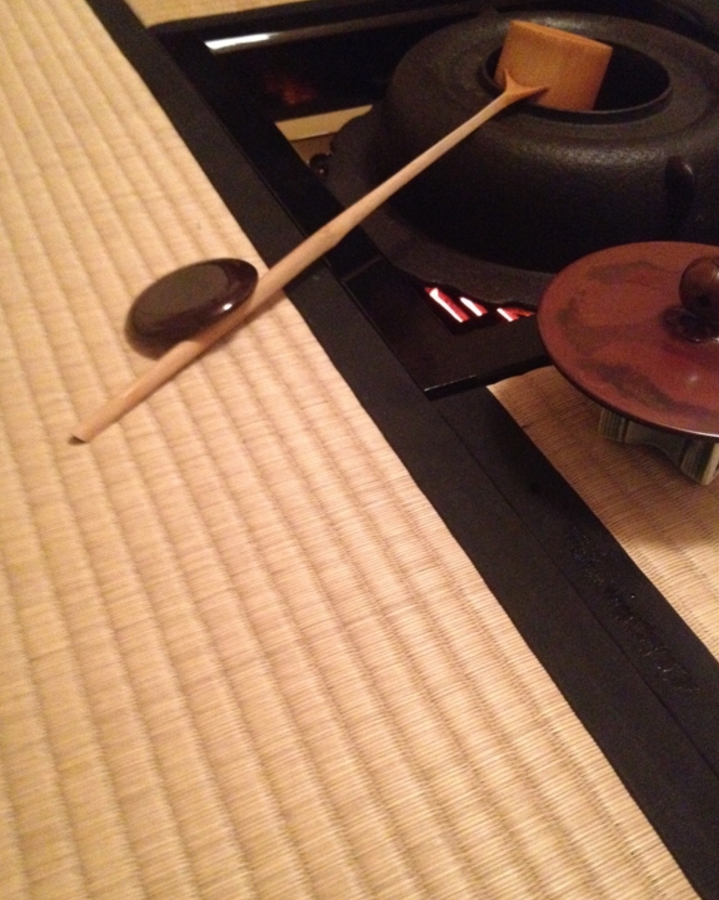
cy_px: 486
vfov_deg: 47.9
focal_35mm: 38
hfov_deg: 39.1
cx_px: 365
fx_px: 1011
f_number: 2.4
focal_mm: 4.28
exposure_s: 1/15
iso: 800
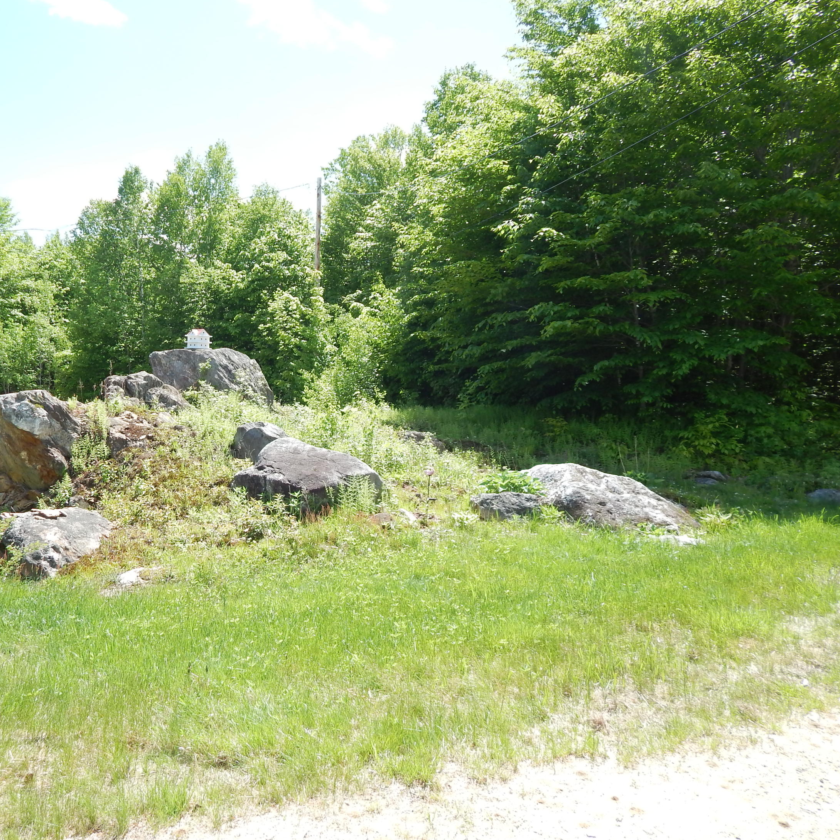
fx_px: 769
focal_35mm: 28
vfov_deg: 57.3
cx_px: 288
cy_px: 411
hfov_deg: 56.2
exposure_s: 1/500
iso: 125
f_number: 3
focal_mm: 4
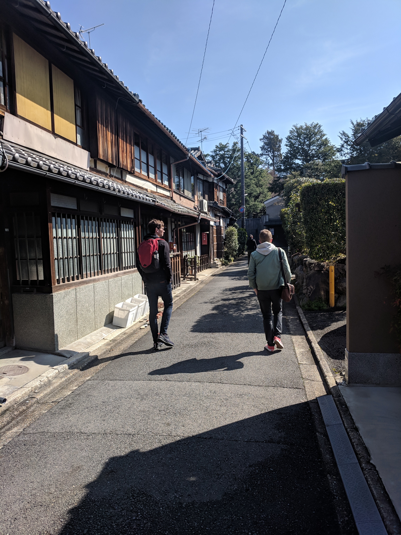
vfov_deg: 67.3
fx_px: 402
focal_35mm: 26
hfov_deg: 53.1
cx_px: 200
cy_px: 268
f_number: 2
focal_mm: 4.67
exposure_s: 1/1754
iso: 51
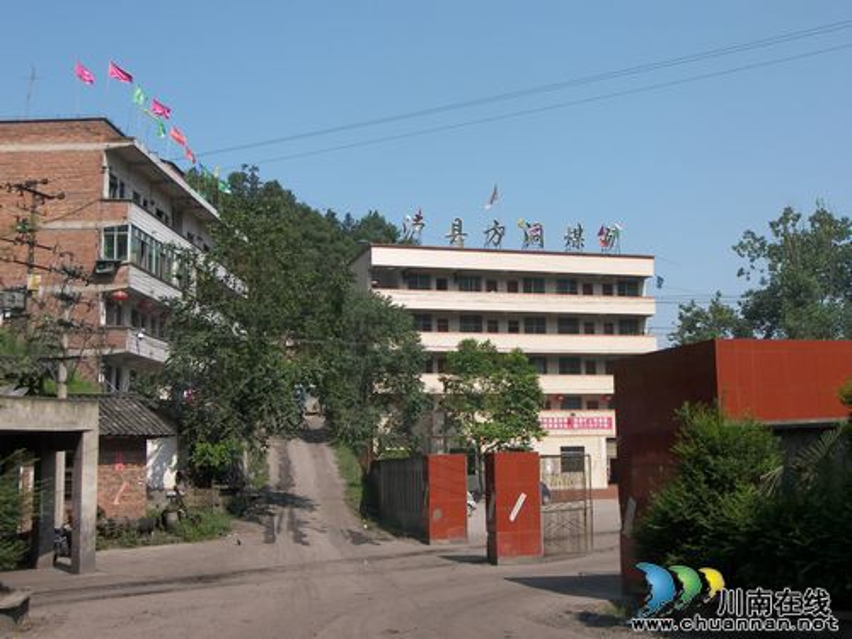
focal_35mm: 44
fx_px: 1083
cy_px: 320
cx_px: 426
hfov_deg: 42.9
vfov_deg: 32.9
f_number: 3.6
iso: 50
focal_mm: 9.2
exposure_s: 1/640
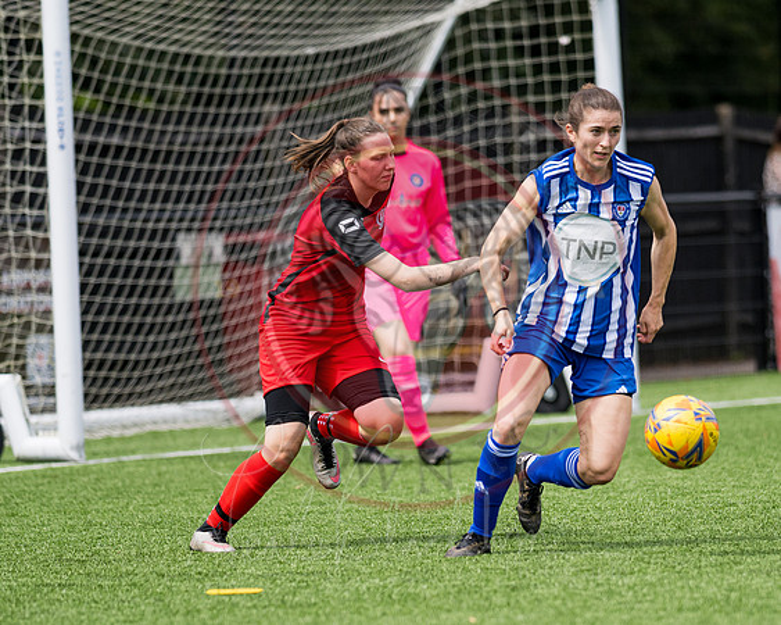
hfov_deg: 6.7
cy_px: 392
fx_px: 6680
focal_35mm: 289
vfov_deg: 5.3
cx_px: 513
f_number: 1.9
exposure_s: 1/8000
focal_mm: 135
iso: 200
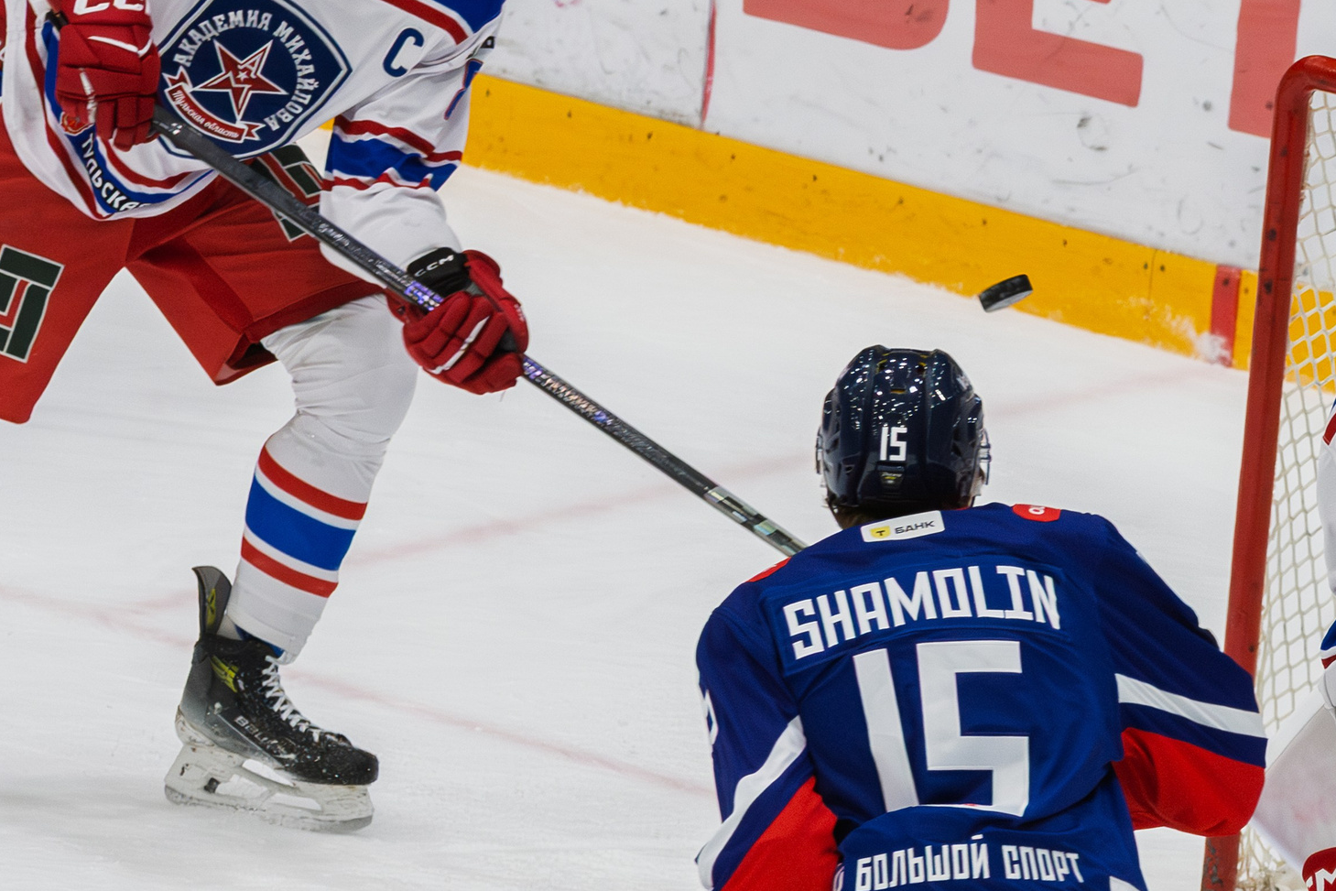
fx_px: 24457
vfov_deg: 2.1
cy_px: 541
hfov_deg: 3.1
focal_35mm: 659
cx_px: 1474
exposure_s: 1/1000
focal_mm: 175
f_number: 5.6
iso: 1800
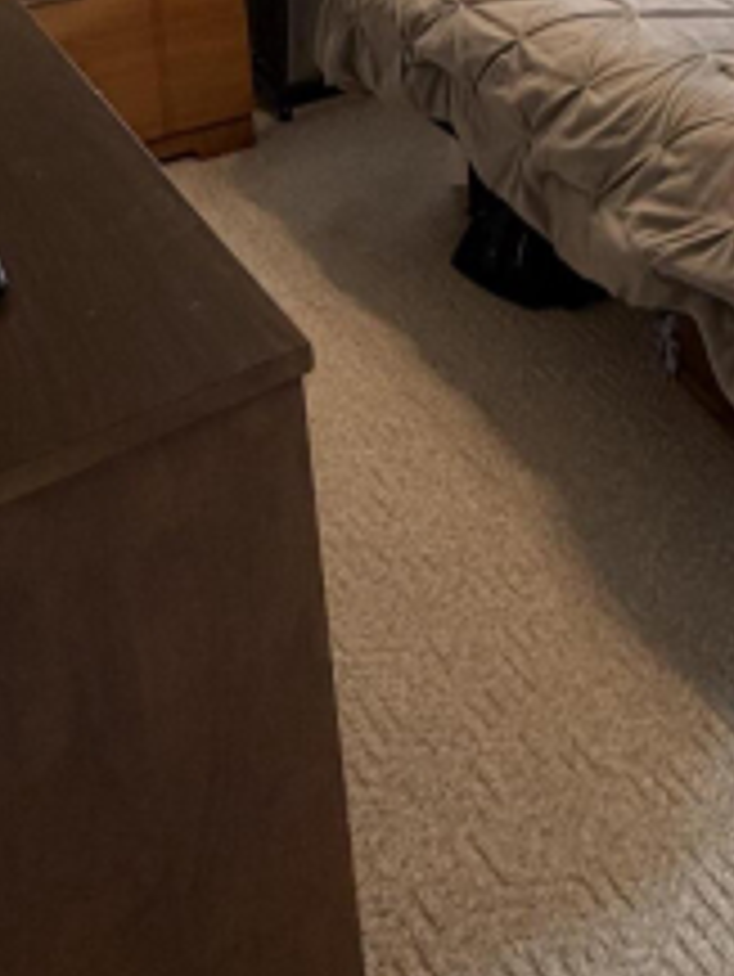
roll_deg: -3.8
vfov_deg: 37.0
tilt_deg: -14.7
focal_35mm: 43
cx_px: 928
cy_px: -92
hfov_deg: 28.3
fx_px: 1215
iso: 320
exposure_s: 1/60
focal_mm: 2.22
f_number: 2.2
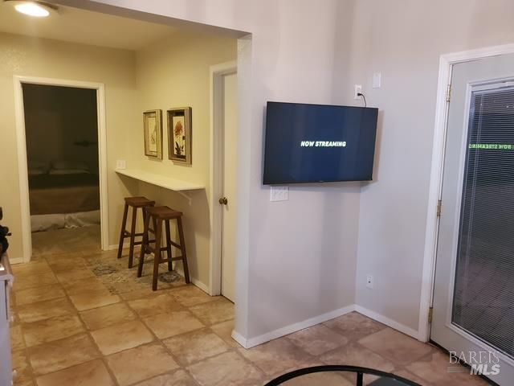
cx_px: 257
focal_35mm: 26
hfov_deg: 67.3
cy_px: 193
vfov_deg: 53.1
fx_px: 386
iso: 500
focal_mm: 4.3
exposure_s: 1/40
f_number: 1.5
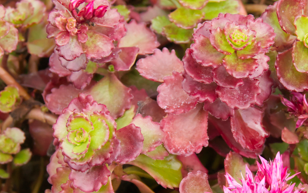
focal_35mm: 108
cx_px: 257
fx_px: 907
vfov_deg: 12.1
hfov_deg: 19.0
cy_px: 154
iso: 2500
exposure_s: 1/640
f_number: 10
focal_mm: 40
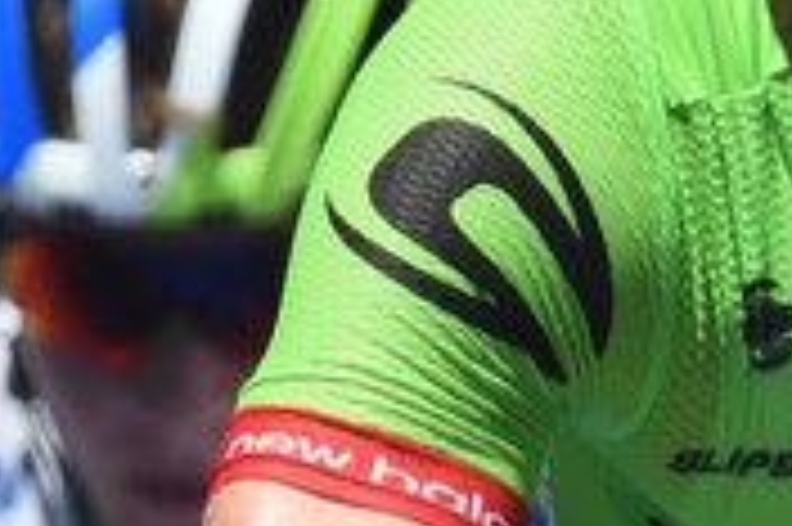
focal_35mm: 2321
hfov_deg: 0.9
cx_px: 1170
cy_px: 710
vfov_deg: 0.6
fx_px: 51013
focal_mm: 340
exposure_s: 1/1000
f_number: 11
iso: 500
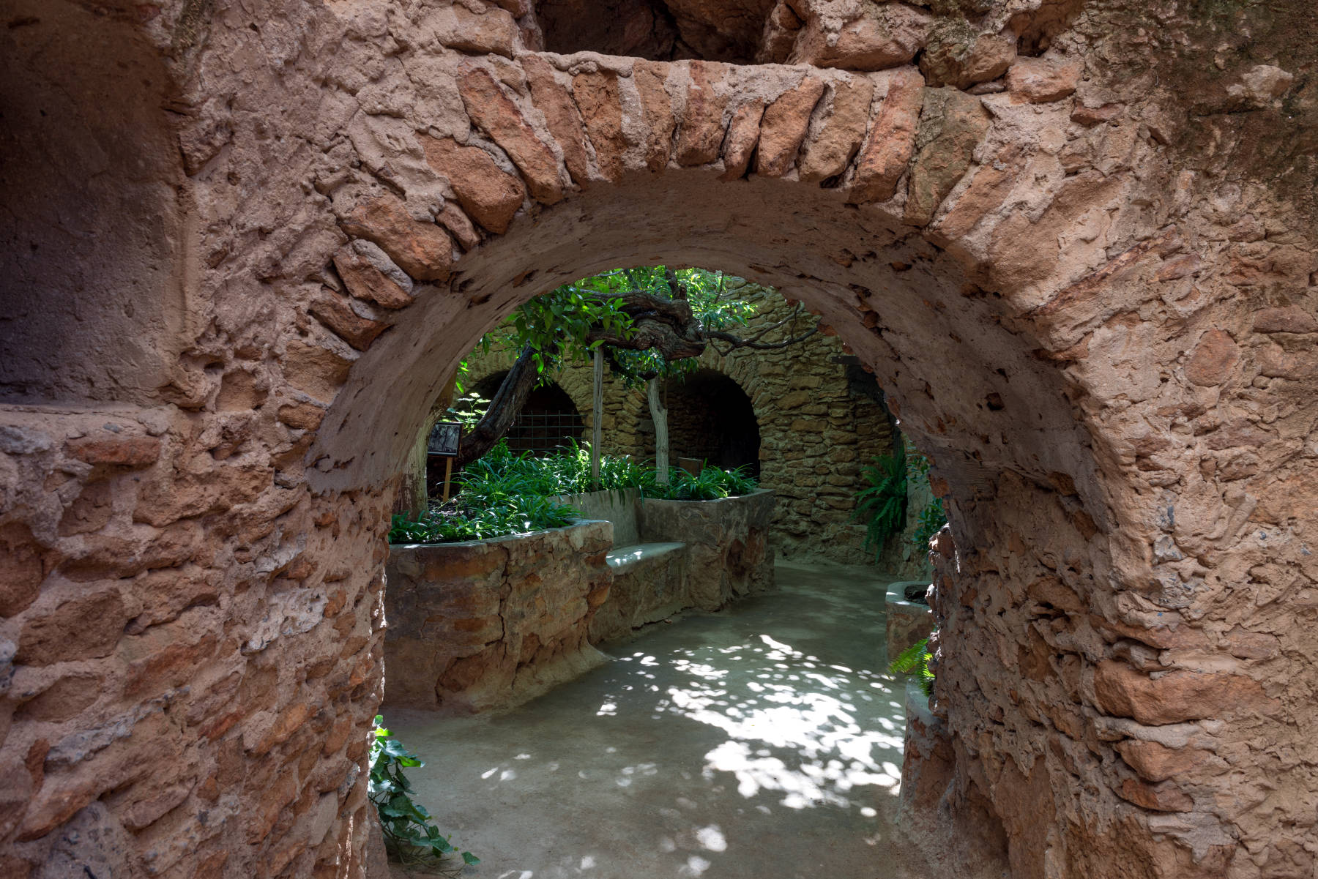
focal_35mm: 24
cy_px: 440
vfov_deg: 53.2
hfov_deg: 73.7
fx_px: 879
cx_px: 659
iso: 100
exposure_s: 1/13
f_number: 10
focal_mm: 24
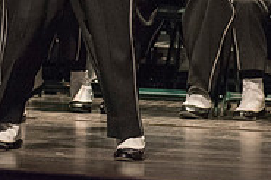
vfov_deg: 1.5
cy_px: -93
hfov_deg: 2.2
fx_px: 7077
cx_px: -151
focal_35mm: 941
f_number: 2.8
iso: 4000
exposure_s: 1/500
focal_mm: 300
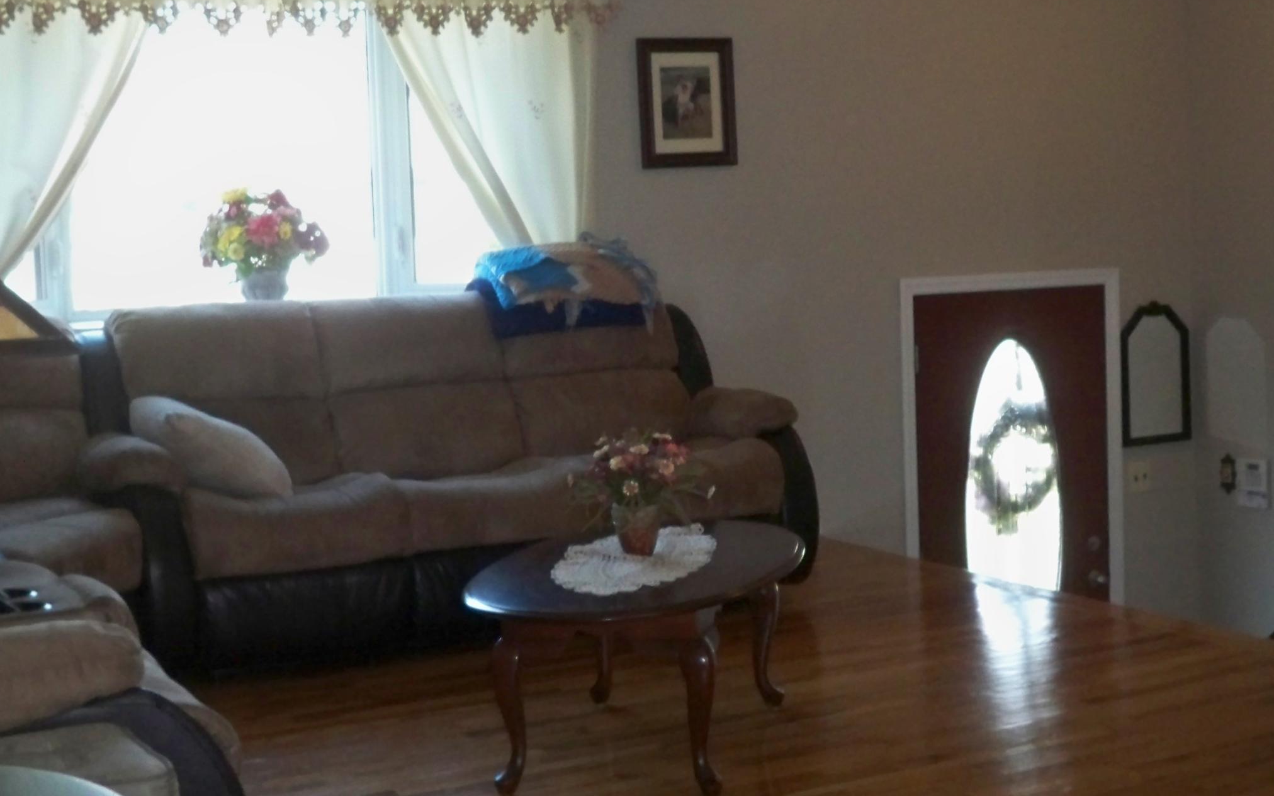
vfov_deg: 23.6
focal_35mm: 55
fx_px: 1910
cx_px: 702
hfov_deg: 36.9
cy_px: 376
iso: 400
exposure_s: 1/60
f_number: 3.1
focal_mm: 6.3
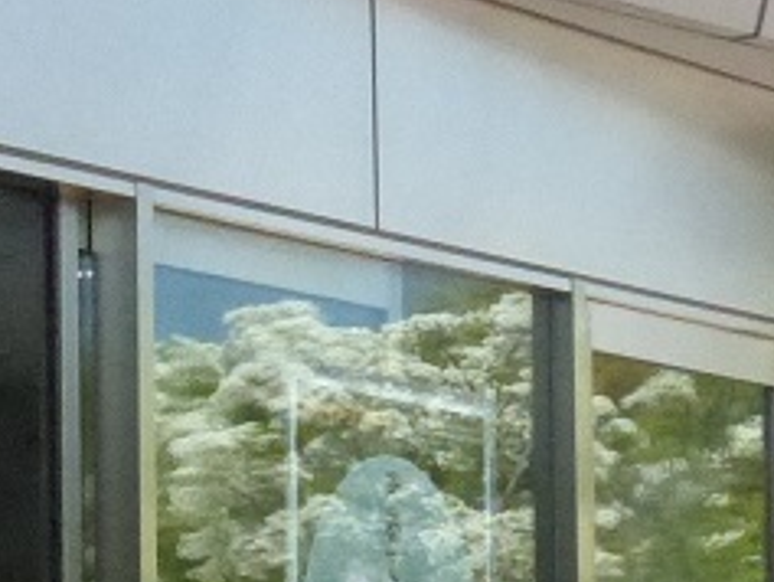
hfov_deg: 8.4
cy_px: 471
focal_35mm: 233
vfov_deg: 6.4
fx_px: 5212
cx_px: -59
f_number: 7.1
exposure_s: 1/1300
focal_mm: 9.8
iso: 1600
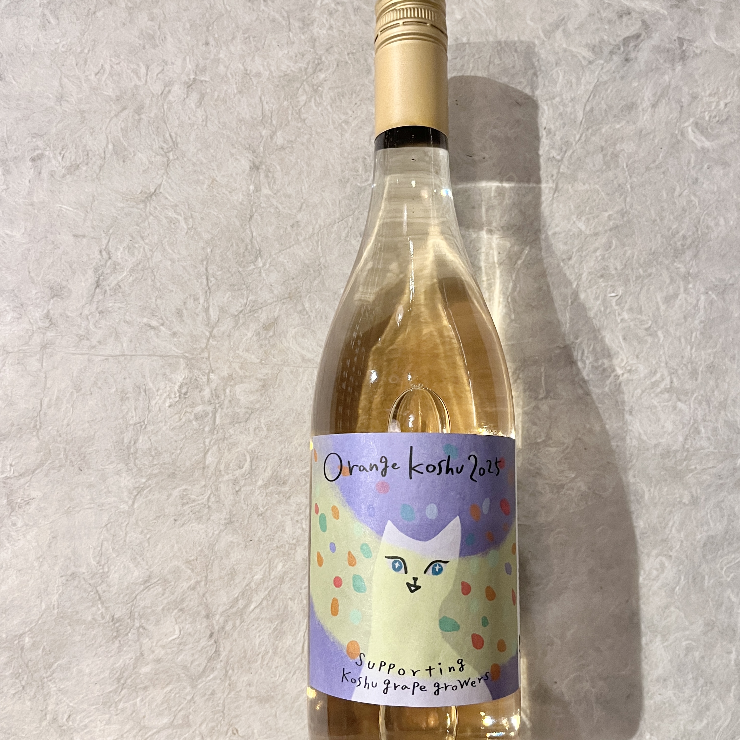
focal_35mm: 31
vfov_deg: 52.4
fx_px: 750
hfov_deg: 52.5
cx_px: 369
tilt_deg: -84.8
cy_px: 411
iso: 320
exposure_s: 1/50
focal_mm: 5.1
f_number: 1.6
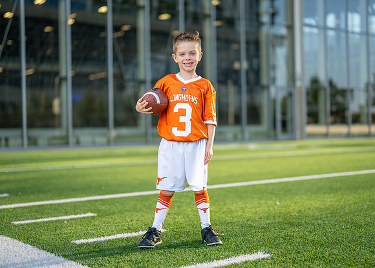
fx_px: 596
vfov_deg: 25.3
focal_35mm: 56
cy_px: 126
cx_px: 192
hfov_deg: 34.9
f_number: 1.2
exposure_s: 1/2000
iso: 100
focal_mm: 50
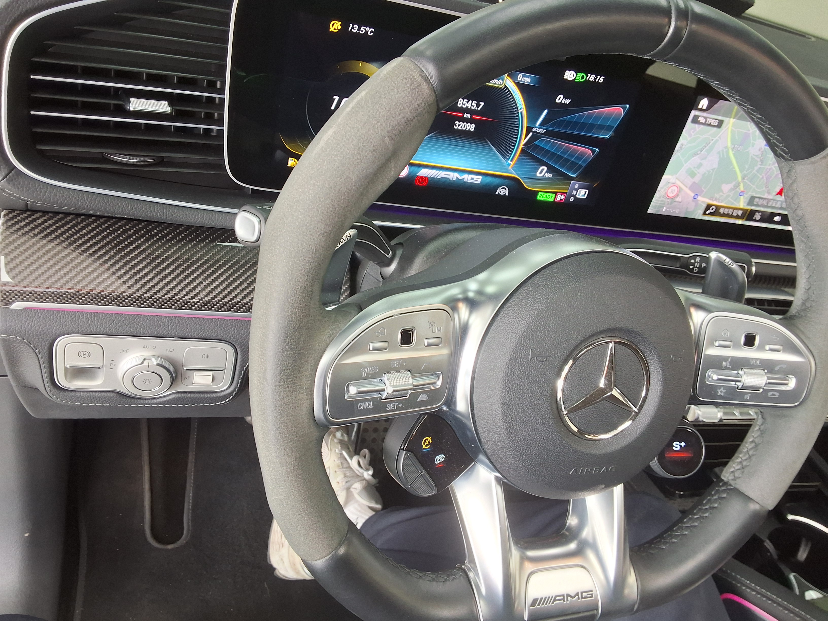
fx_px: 670
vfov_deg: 49.7
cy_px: 310
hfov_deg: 63.4
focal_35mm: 28
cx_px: 414
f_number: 1.9
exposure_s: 1/40
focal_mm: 2.91
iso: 64
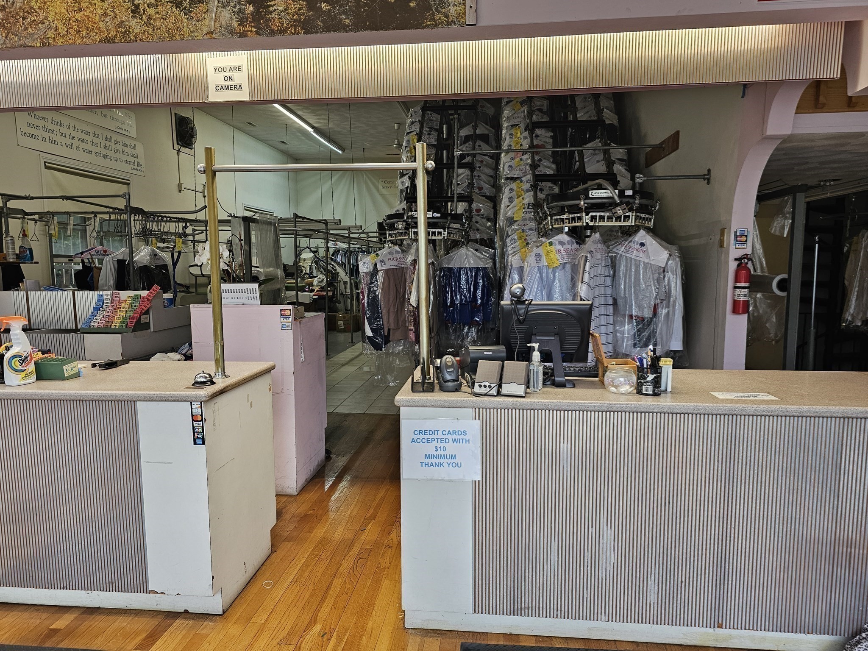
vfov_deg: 58.9
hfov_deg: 73.9
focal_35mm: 23
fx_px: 577
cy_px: 326
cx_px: 434
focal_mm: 6.3
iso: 100
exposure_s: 1/120
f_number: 1.7
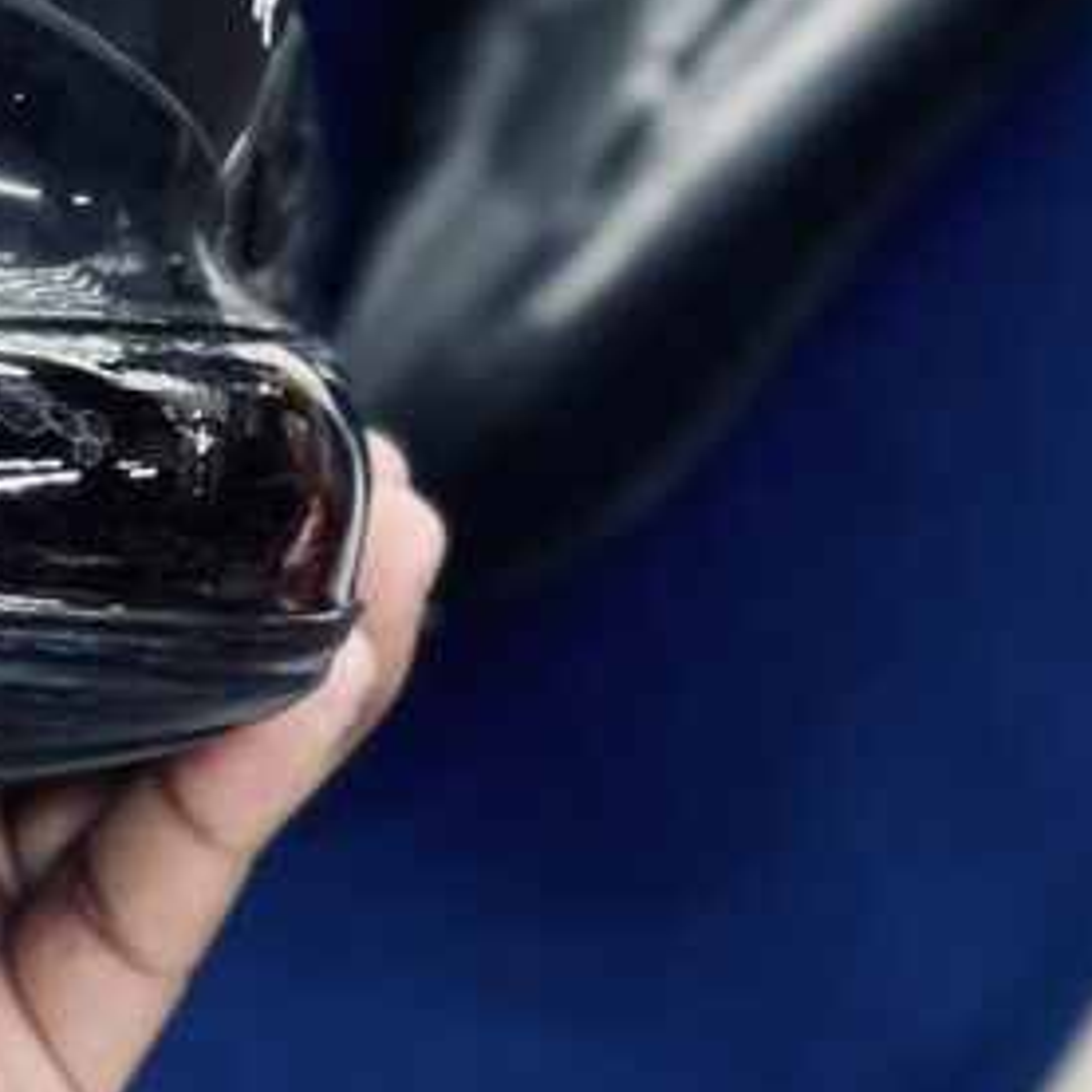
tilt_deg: -58.0
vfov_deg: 12.1
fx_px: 5104
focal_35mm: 143
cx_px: -35
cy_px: 104
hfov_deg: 12.1
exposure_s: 1/100
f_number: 1.78
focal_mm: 6.86
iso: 80
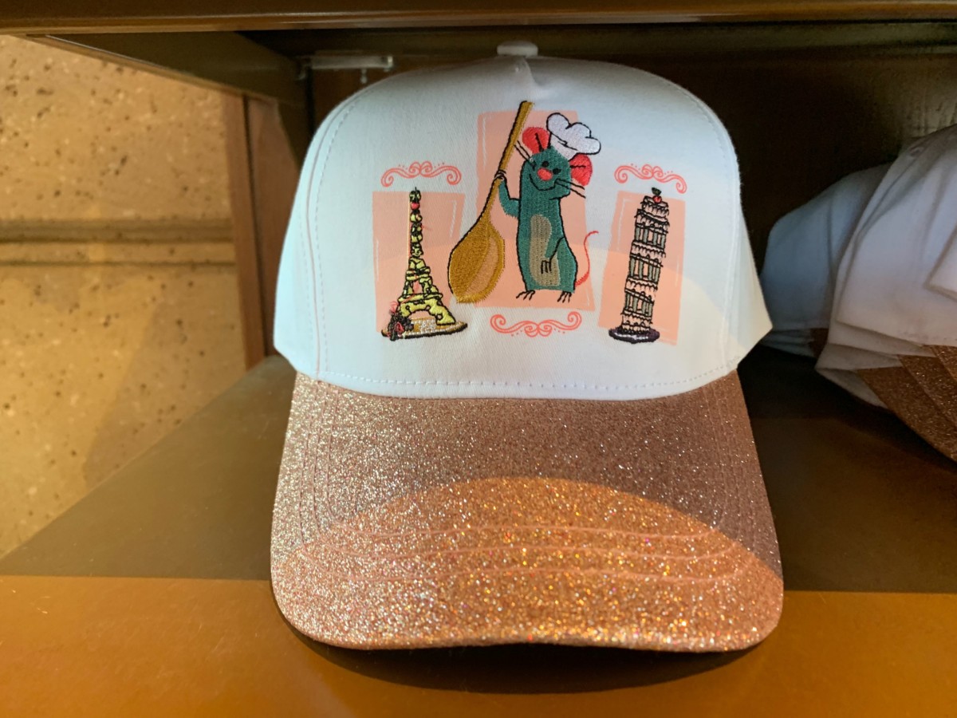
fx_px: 719
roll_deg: -1.0
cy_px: 359
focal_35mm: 26
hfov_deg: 67.3
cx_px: 478
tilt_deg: -14.4
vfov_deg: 53.1
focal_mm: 4.25
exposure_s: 1/60
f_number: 1.8
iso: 250
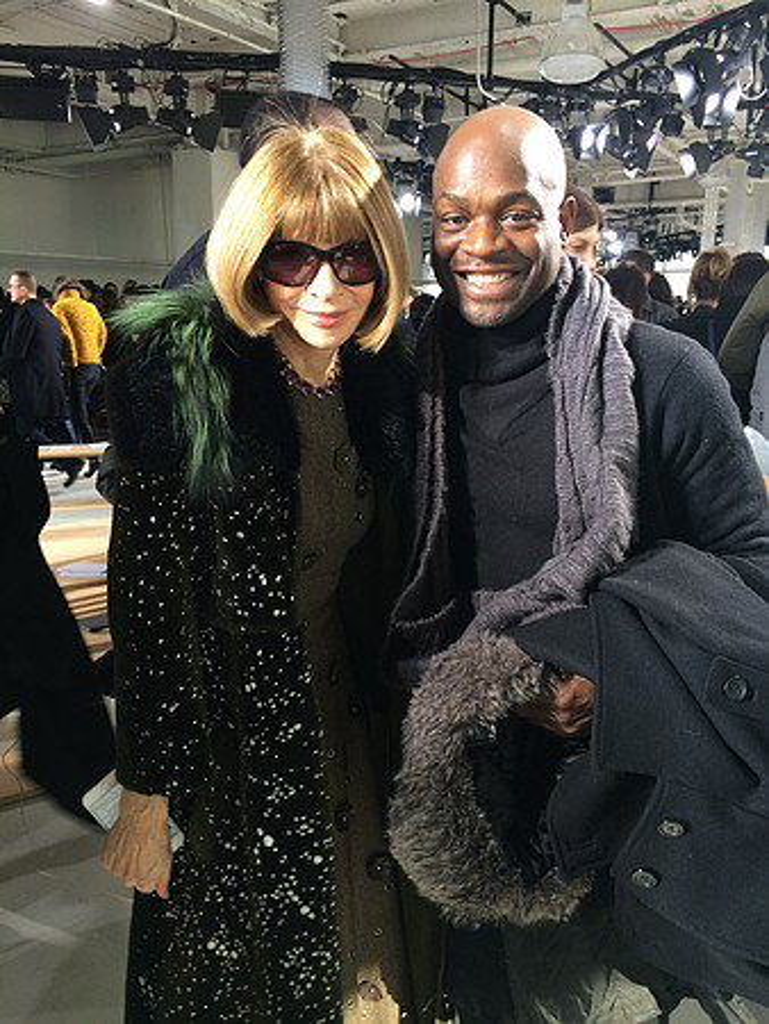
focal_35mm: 29
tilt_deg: -15.2
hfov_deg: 48.3
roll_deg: +1.4
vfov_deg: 61.6
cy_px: 512
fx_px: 858
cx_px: 384
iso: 50
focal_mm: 4.15
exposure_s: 1/60
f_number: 2.2
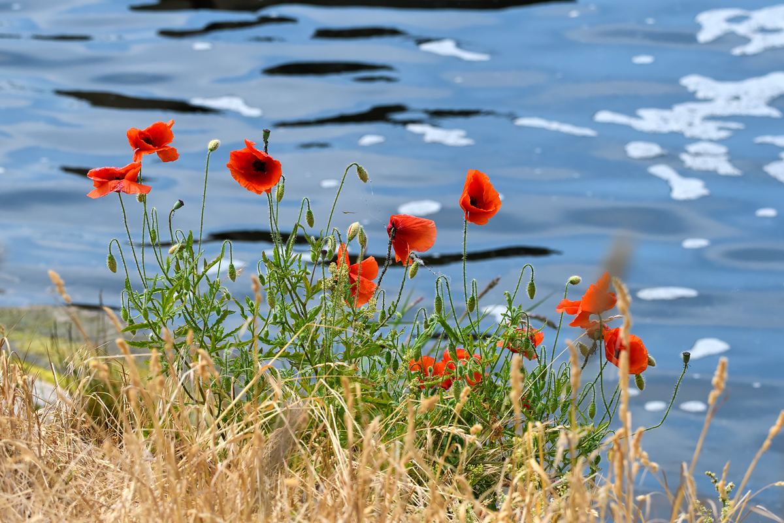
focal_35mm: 225
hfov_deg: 9.1
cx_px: 392
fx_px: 4900
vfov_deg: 6.1
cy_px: 262
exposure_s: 1/1000
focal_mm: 150
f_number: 8
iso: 400
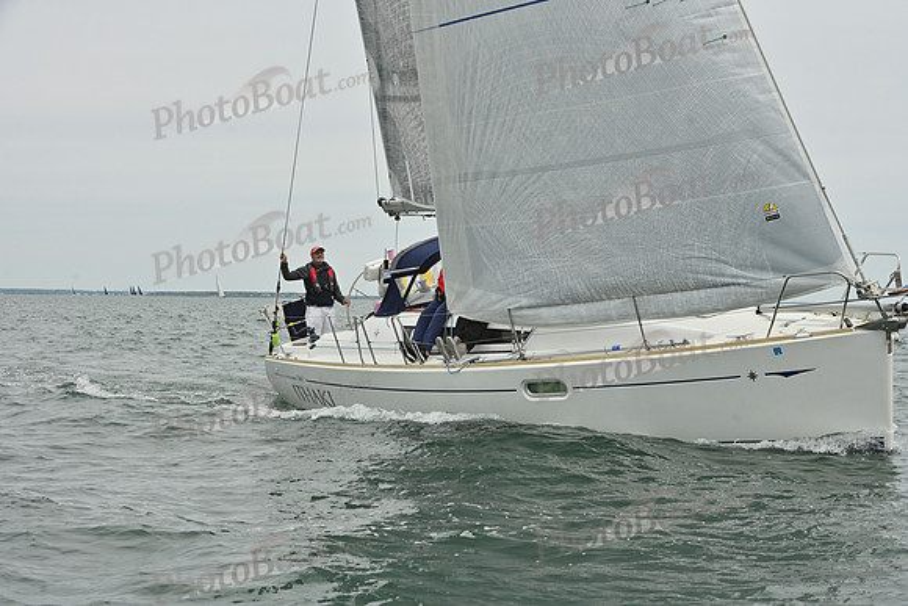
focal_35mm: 70
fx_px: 1766
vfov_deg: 19.5
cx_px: 454
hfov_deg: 28.8
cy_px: 303
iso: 320
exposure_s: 1/1000
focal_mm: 70
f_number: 10
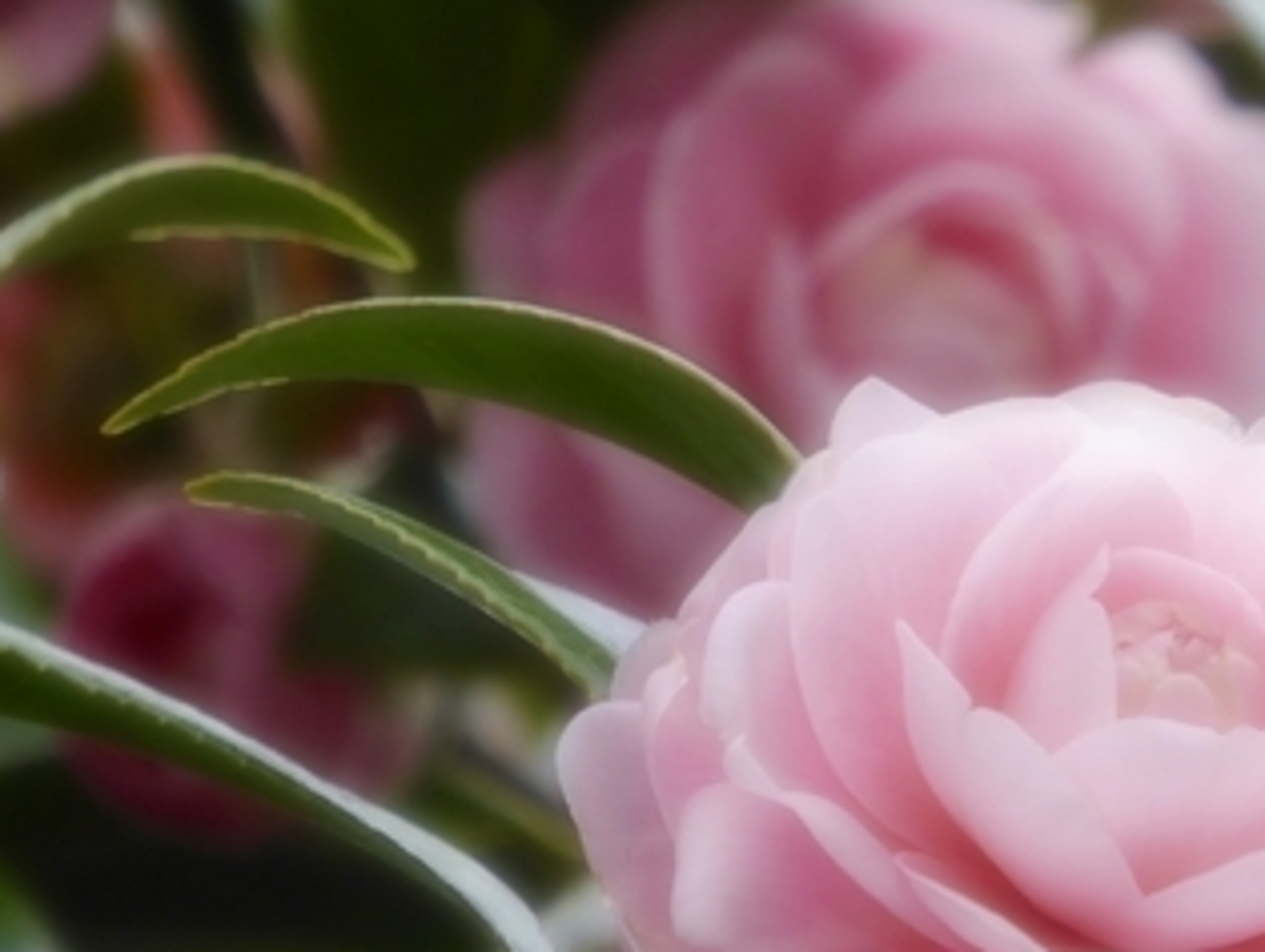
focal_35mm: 820
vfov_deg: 1.8
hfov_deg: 2.4
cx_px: 1157
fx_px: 30000
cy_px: 643
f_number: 6
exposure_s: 1/100
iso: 200
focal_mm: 77.3
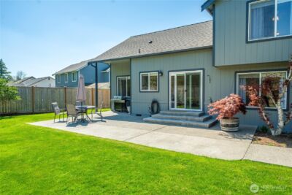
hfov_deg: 73.7
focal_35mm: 24
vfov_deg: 53.2
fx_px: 195
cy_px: 98
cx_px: 146
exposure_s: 1/125
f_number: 7.1
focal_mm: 24
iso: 80
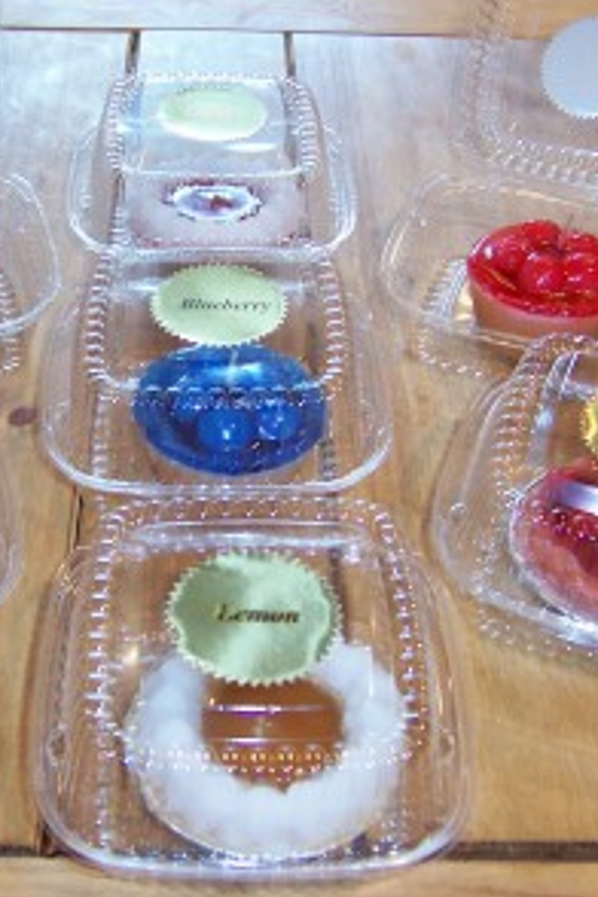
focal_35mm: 51
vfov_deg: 38.9
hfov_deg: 26.4
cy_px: 448
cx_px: 223
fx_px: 1271
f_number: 2.8
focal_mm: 5.6
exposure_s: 1/8
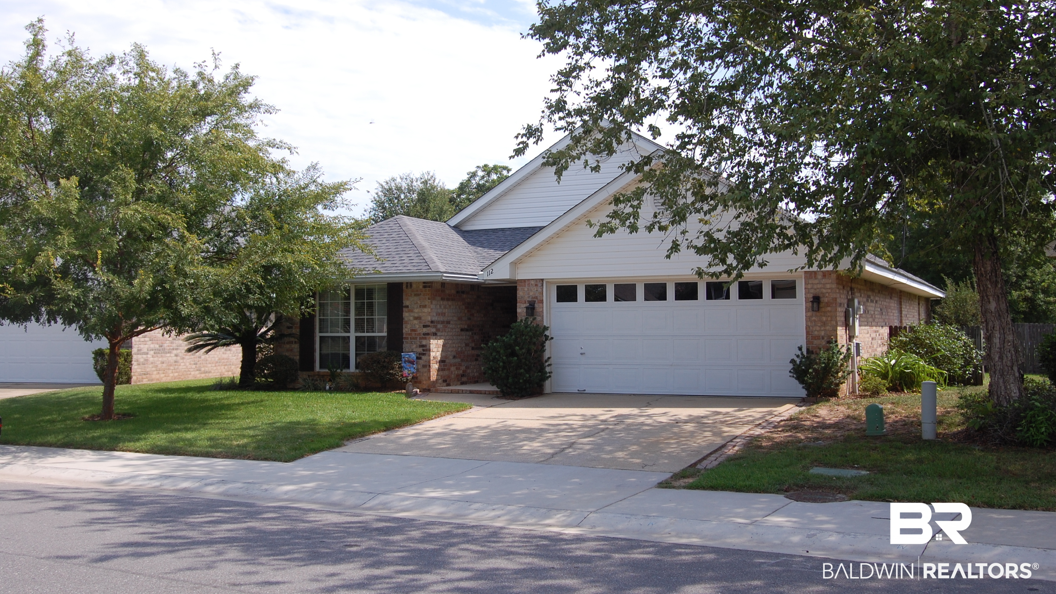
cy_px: 264
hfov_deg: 54.6
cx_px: 530
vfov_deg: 32.4
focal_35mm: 37
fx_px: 1023
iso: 200
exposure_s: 1/320
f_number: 9
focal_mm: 23
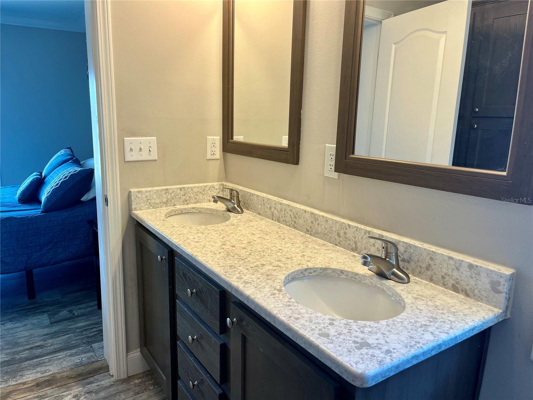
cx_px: 266
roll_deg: -1.5
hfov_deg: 67.3
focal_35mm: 26
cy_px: 200
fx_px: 400
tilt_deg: -10.9
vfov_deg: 53.1
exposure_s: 1/120
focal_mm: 5.1
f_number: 1.6
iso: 64
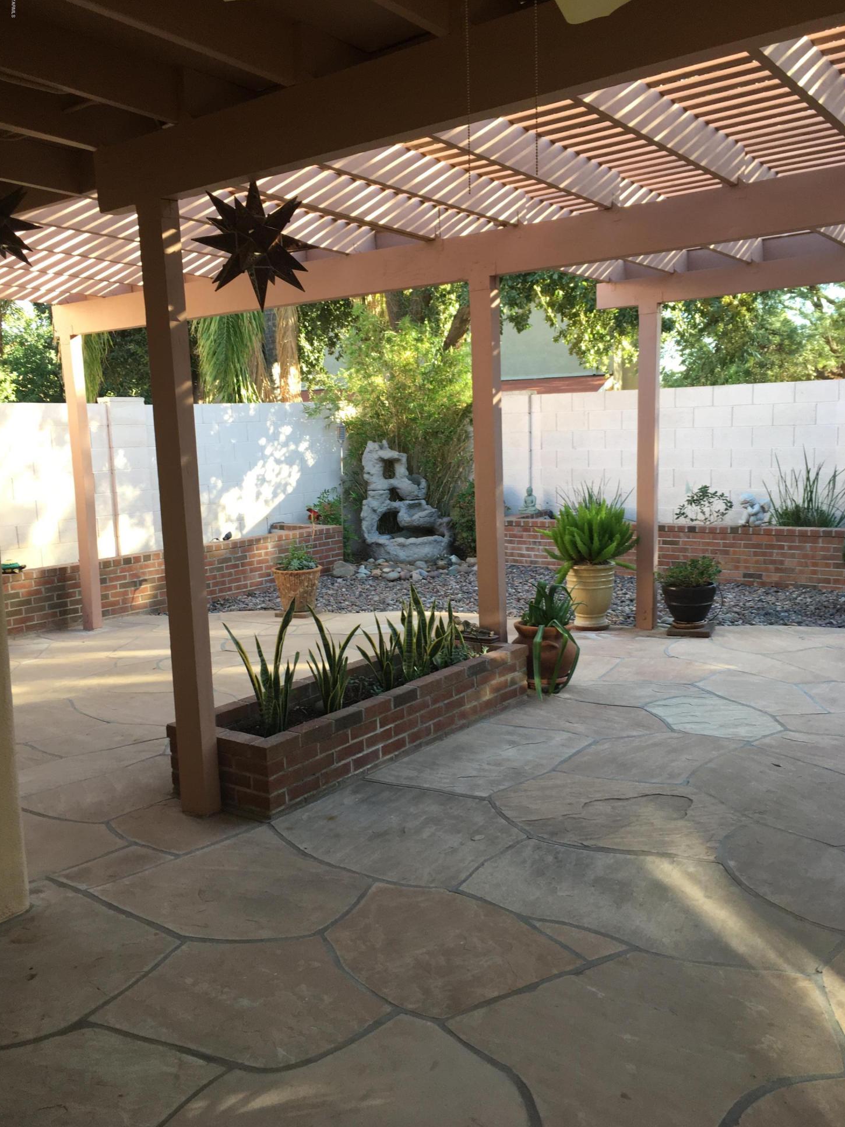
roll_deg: +2.3
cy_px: 564
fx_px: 976
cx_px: 423
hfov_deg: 46.8
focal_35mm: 30
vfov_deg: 60.0
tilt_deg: -12.4
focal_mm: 4.15
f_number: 2.2
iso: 40
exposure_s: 1/120
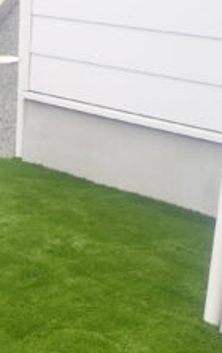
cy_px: 283
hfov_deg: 14.0
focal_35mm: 89
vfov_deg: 22.9
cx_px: -94
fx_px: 859
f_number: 2.8
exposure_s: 1/400
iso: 100
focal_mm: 4.5
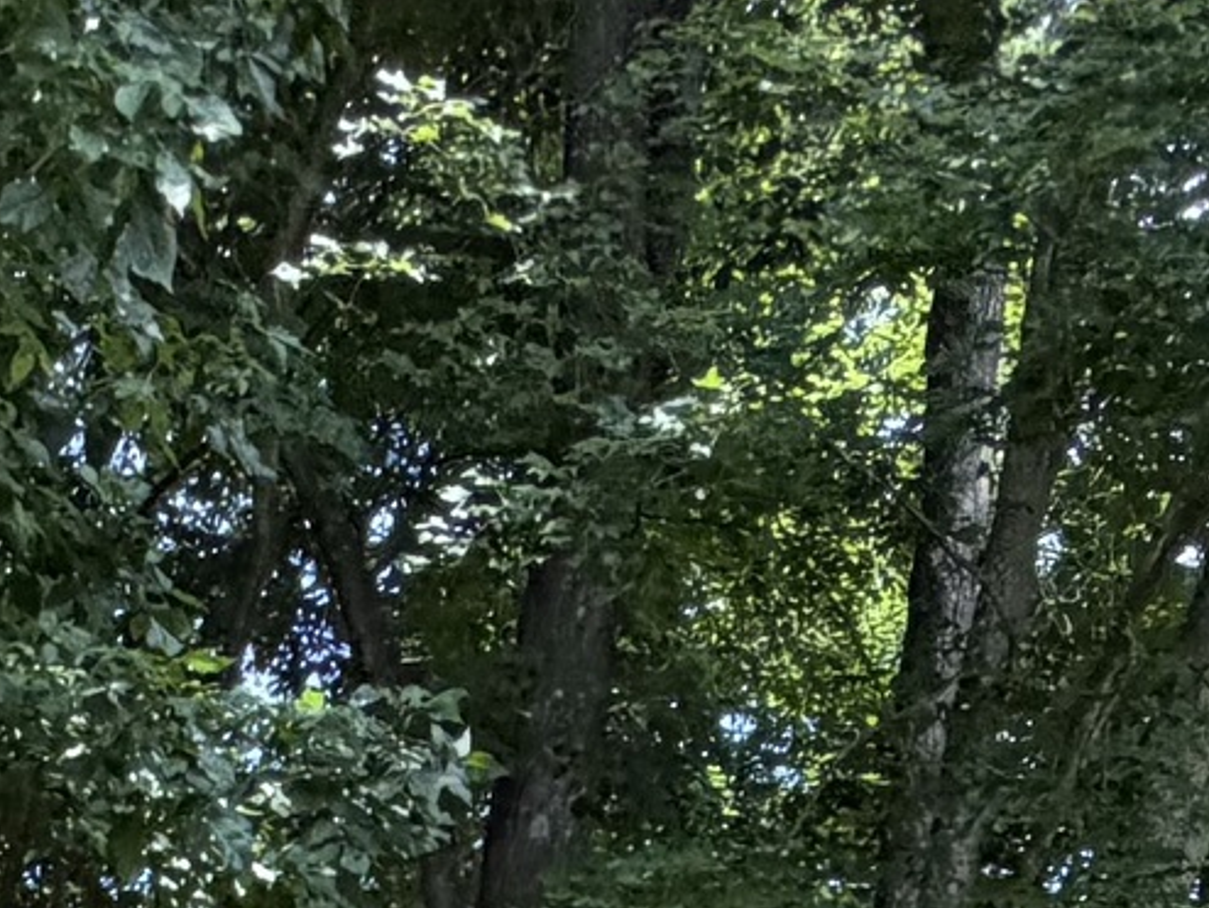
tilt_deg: -5.8
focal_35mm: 87
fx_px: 3040
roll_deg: +0.0
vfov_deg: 11.7
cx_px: -117
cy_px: 2516
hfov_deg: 21.4
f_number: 2.2
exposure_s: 1/479
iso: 64
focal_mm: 2.22
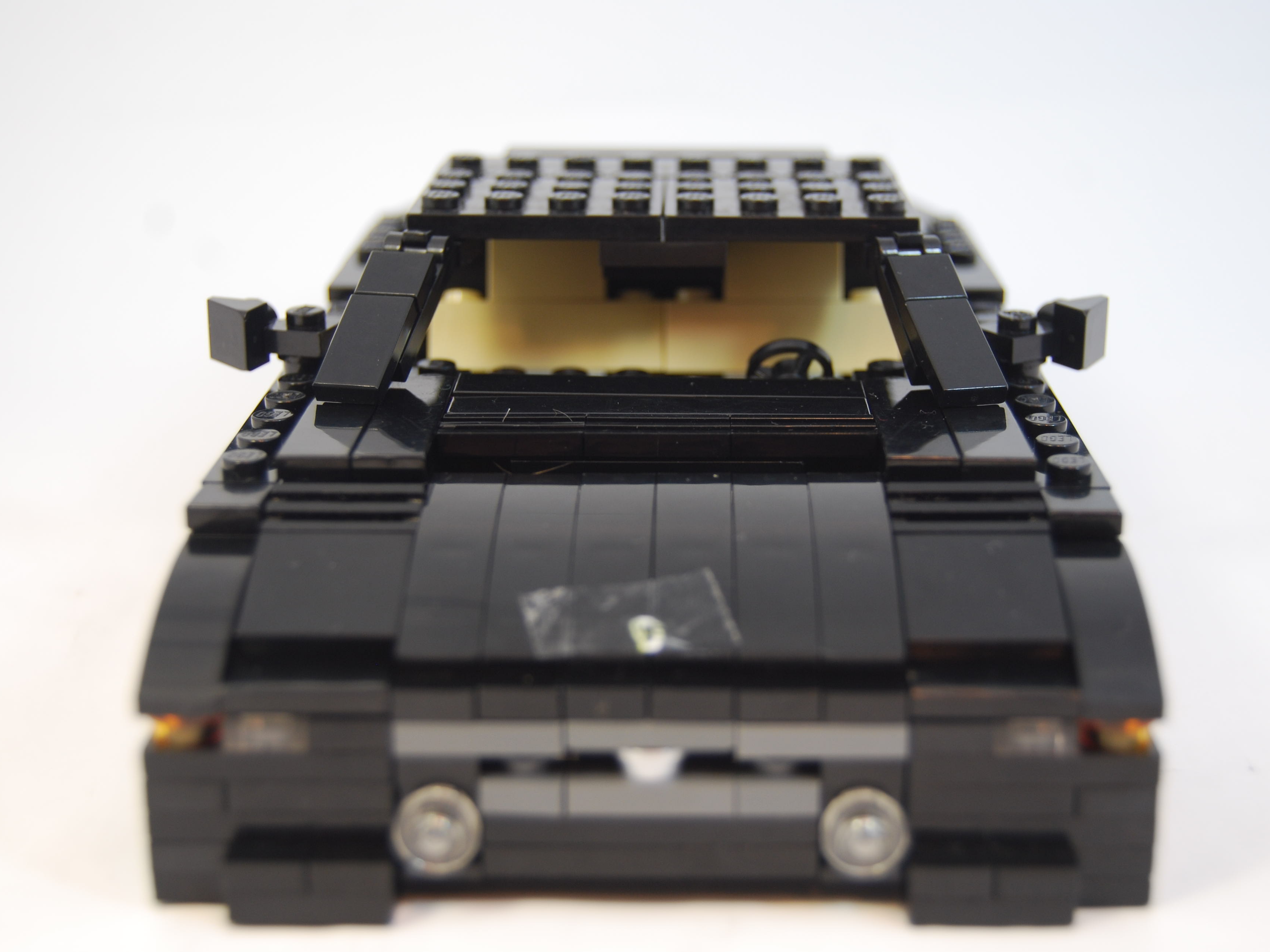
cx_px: 648
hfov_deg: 31.2
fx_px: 2275
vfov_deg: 23.6
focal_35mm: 62
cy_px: 477
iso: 200
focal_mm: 38
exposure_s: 1/60
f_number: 4.8
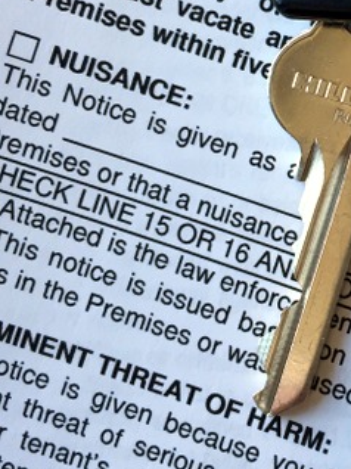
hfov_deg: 18.8
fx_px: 988
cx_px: 441
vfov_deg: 26.4
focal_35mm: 73
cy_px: 125
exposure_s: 1/40
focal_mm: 4.15
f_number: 2.2
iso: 40
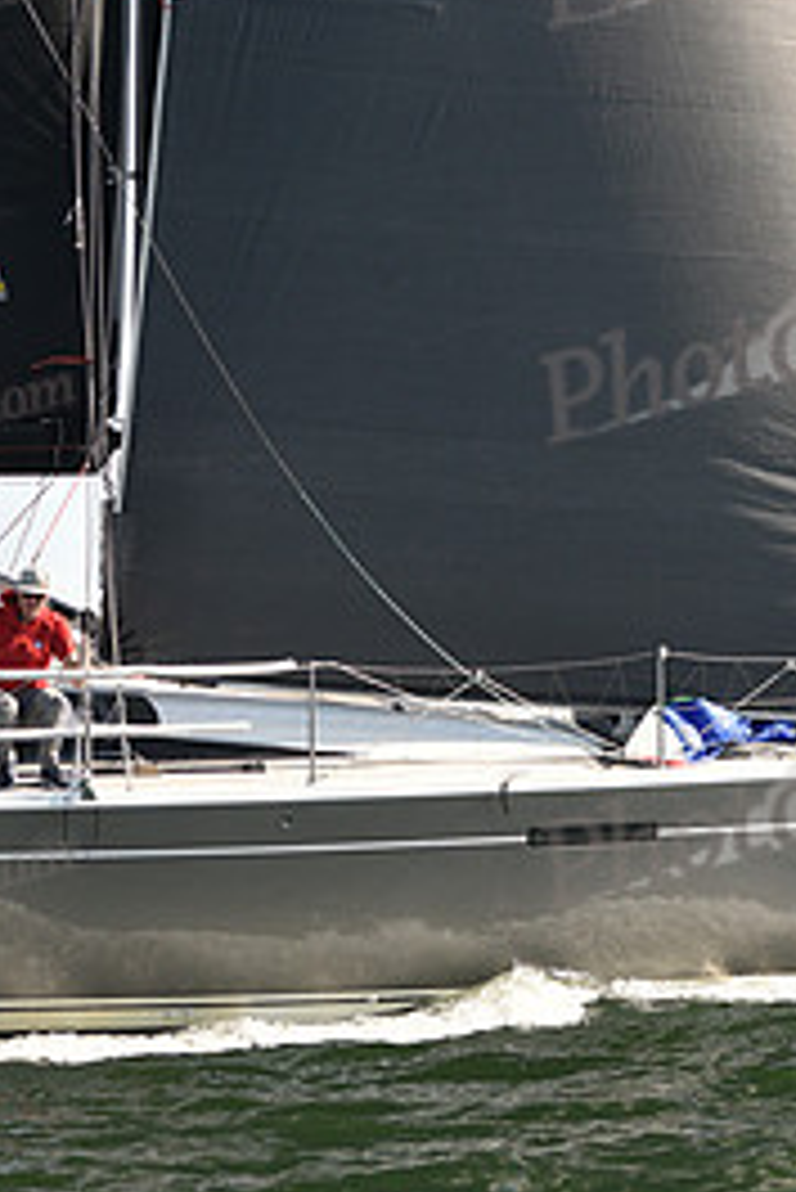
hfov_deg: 9.0
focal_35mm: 153
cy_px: 623
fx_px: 5067
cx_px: 310
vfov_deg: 13.4
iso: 250
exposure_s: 1/1250
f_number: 2.8
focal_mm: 70
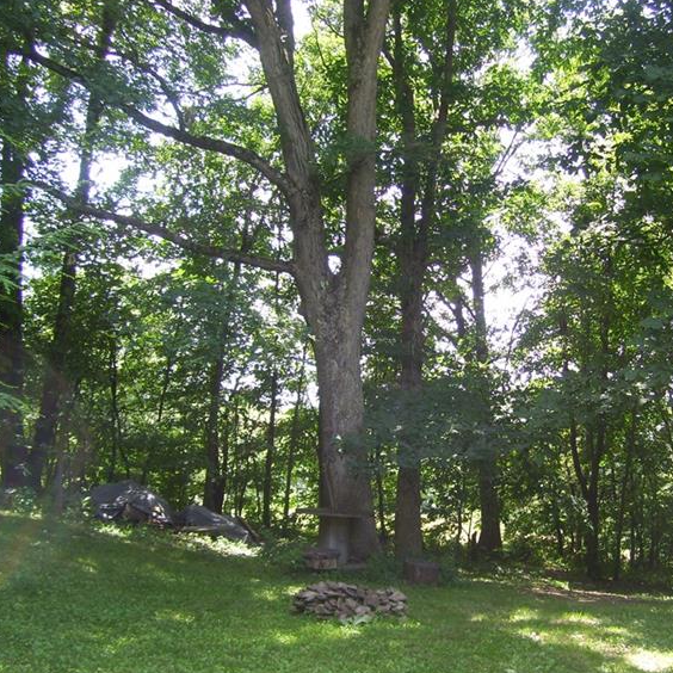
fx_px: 990
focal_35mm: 45
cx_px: 412
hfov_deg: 37.4
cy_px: 347
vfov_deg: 37.5
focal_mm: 6
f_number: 2.7
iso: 80
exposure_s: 1/100
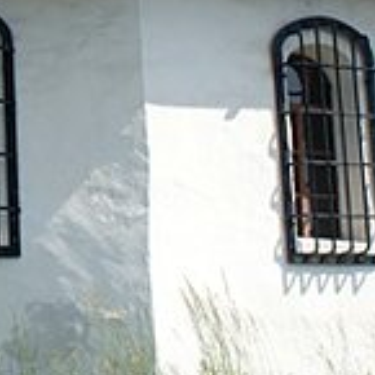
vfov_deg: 8.9
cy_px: -238
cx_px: -215
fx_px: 2329
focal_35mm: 190
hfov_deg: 8.9
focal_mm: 24
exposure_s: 1/160
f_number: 10
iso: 100
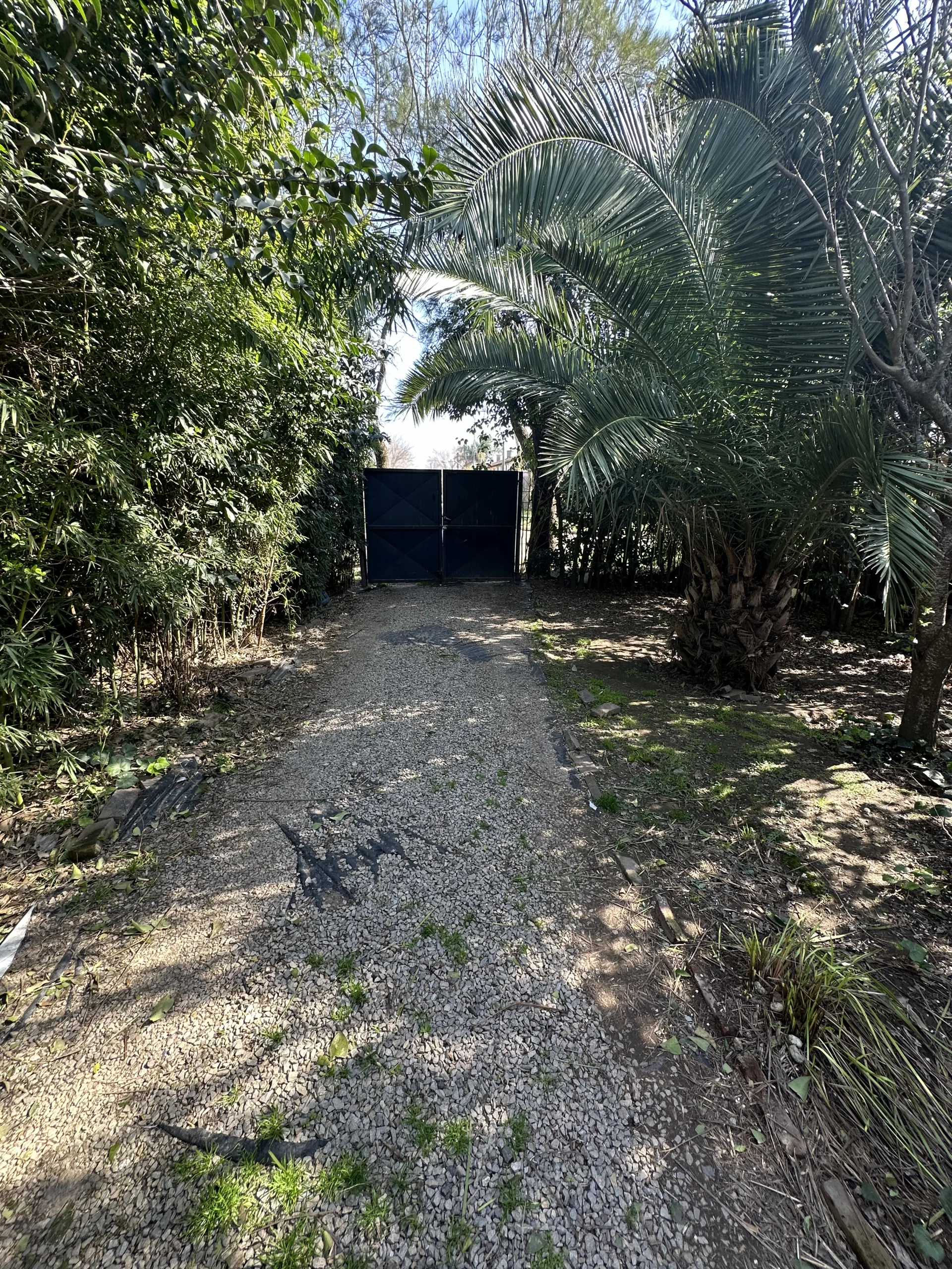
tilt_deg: -14.7
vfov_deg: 102.1
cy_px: 634
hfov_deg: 85.7
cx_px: 476
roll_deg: -0.6
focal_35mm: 14
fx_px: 513
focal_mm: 2.22
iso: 40
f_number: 2.2
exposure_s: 1/99
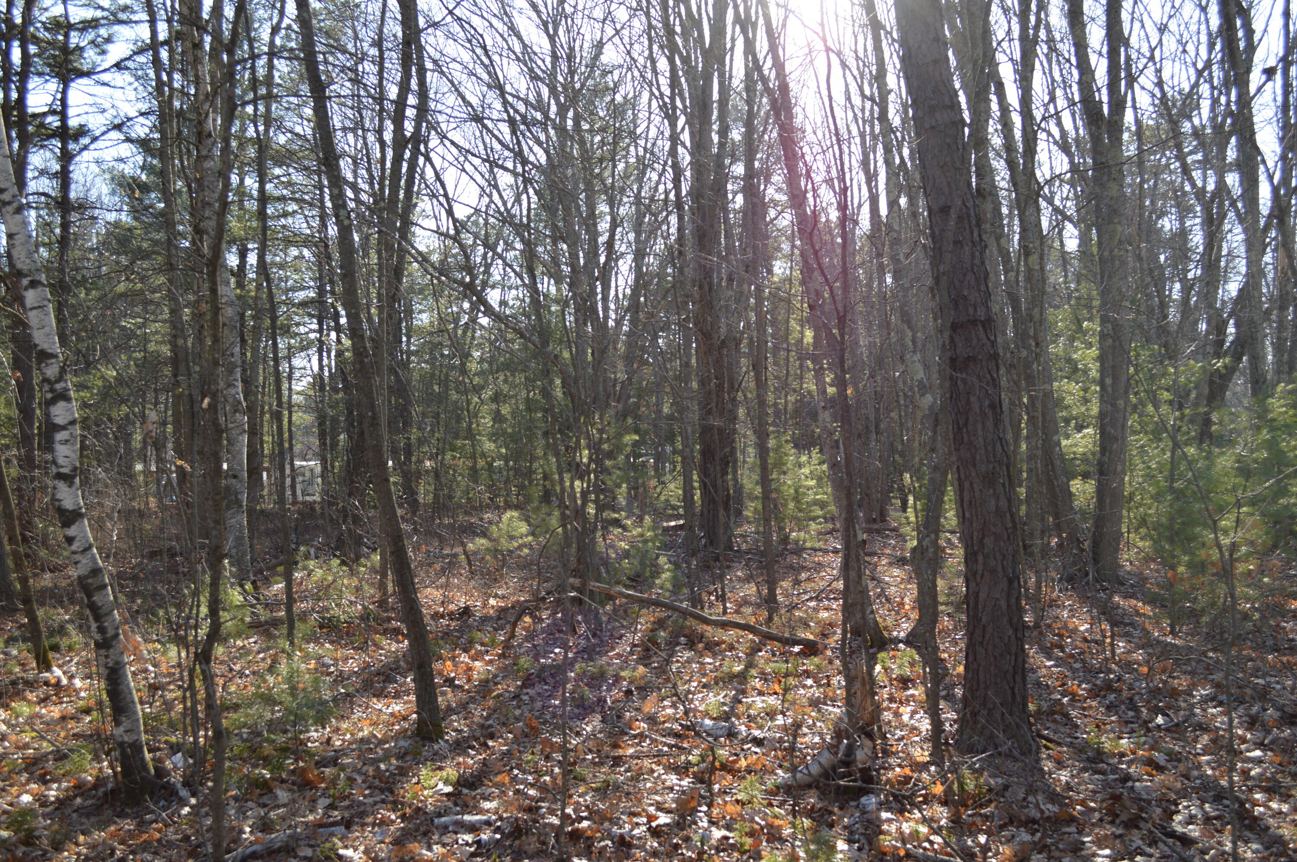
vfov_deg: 36.8
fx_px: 1296
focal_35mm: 36
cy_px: 431
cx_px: 648
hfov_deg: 53.2
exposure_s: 1/125
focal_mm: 24
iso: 140
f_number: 5.6
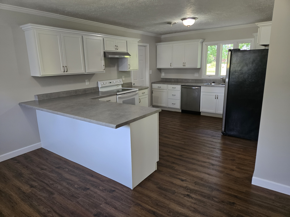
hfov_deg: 73.9
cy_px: 108
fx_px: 193
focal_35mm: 23
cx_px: 145
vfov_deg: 58.9
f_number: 1.8
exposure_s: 1/120
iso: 320
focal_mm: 5.4
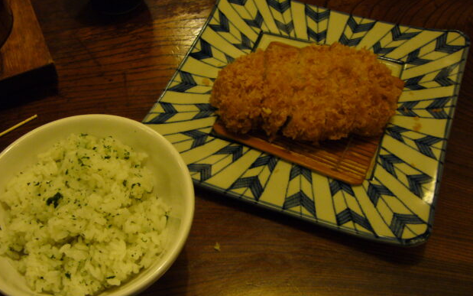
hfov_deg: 43.4
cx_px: 202
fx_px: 593
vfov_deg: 28.0
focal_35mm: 46
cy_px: 157
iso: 200
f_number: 2.8
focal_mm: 5.8
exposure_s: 1/8
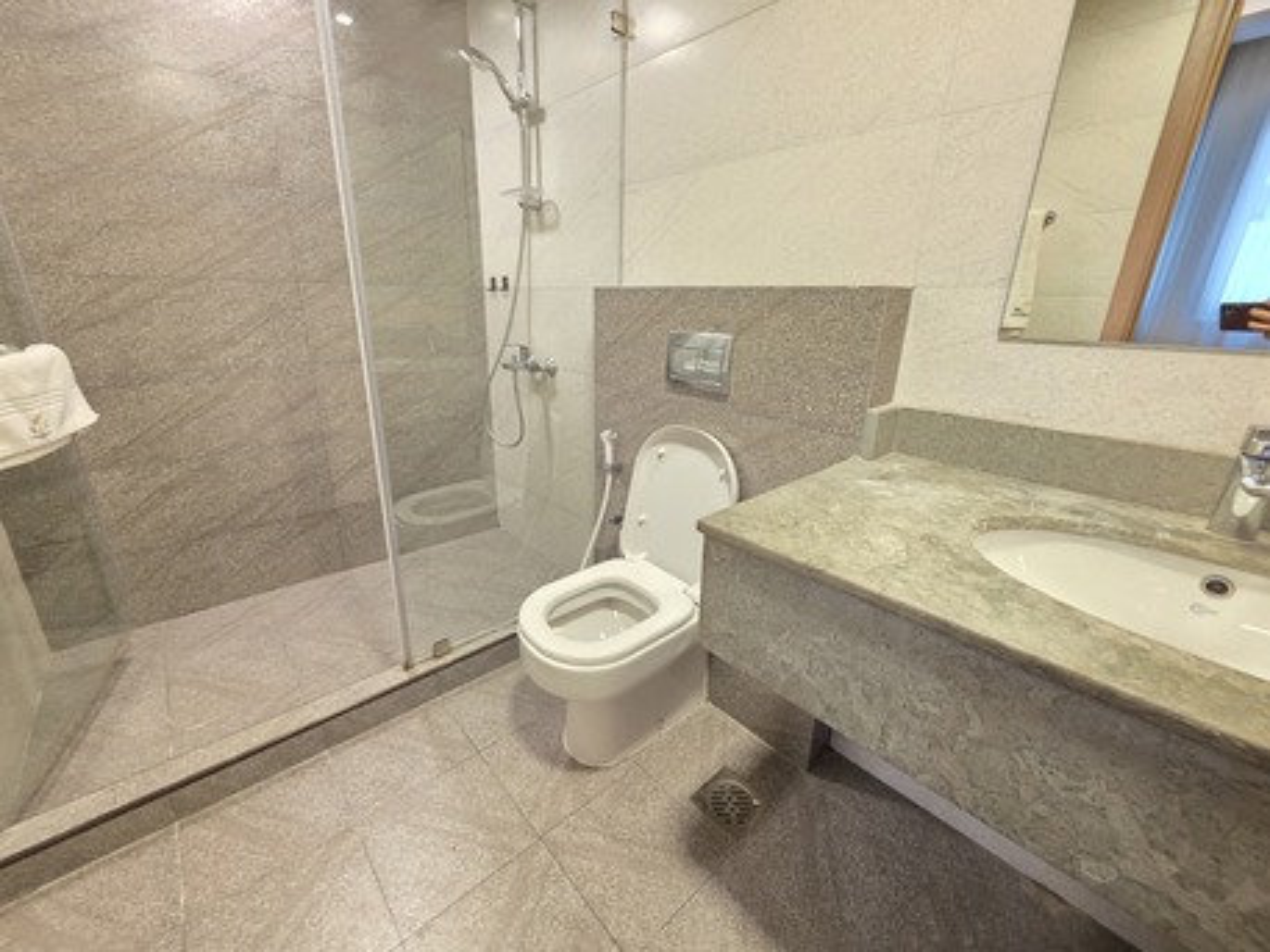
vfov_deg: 89.9
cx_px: 635
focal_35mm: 13
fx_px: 477
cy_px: 476
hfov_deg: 106.2
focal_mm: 2.2
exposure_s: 1/50
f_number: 1.9
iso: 250
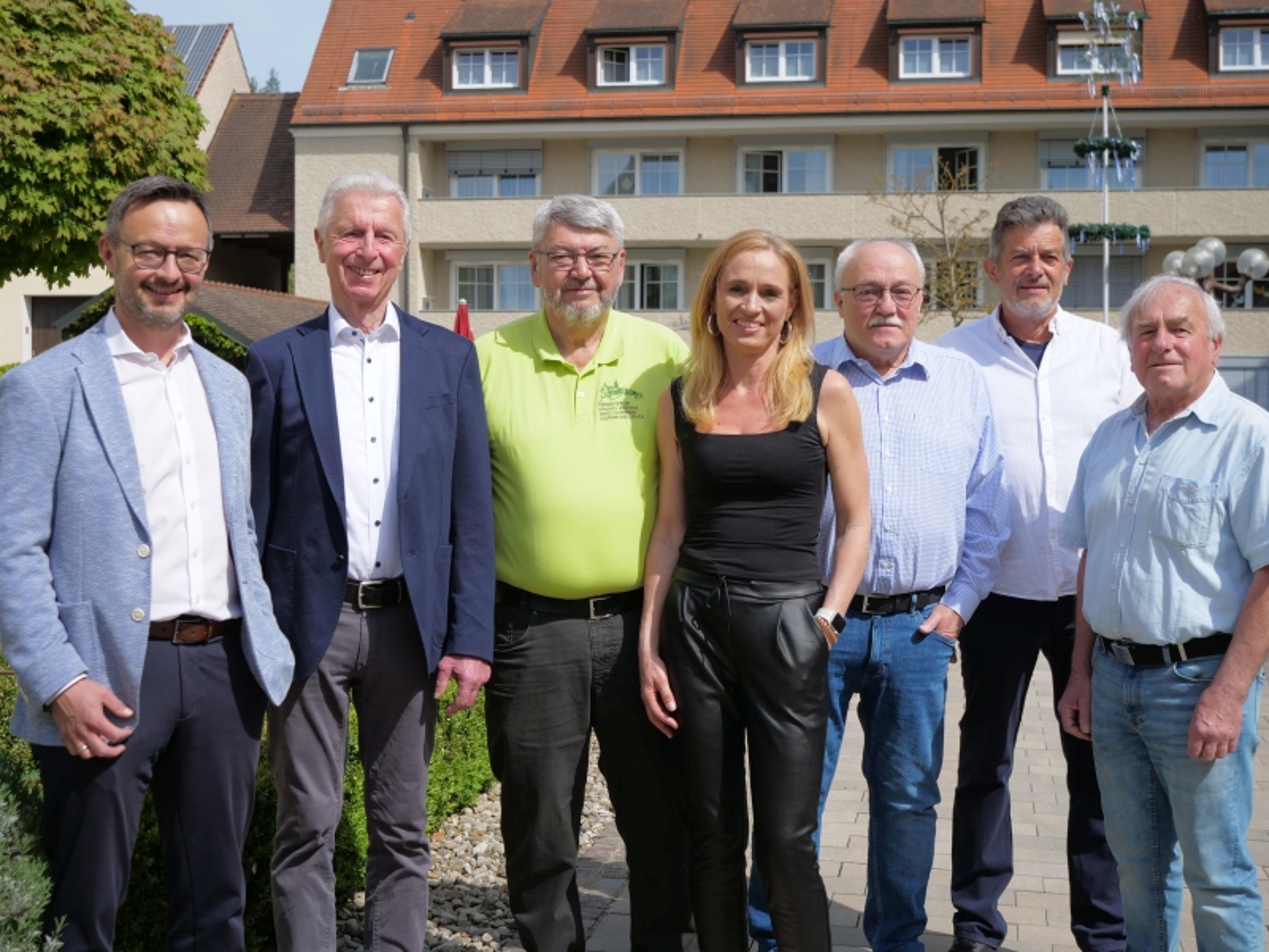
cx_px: 634
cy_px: 476
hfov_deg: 38.2
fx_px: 1833
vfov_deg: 29.1
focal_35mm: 50
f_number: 3.5
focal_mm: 25
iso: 200
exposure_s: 1/2000
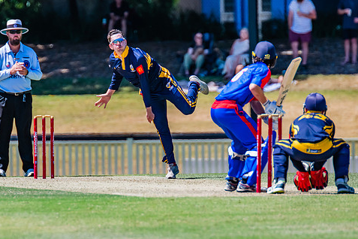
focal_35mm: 921
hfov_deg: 2.2
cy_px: 124
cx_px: 115
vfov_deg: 1.5
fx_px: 9158
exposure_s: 1/2000
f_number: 7.1
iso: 640
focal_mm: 600
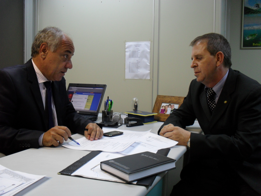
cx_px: 130
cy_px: 98
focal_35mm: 35
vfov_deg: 40.7
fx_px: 264
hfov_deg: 52.6
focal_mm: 6.3
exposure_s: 1/20
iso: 200
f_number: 3.2
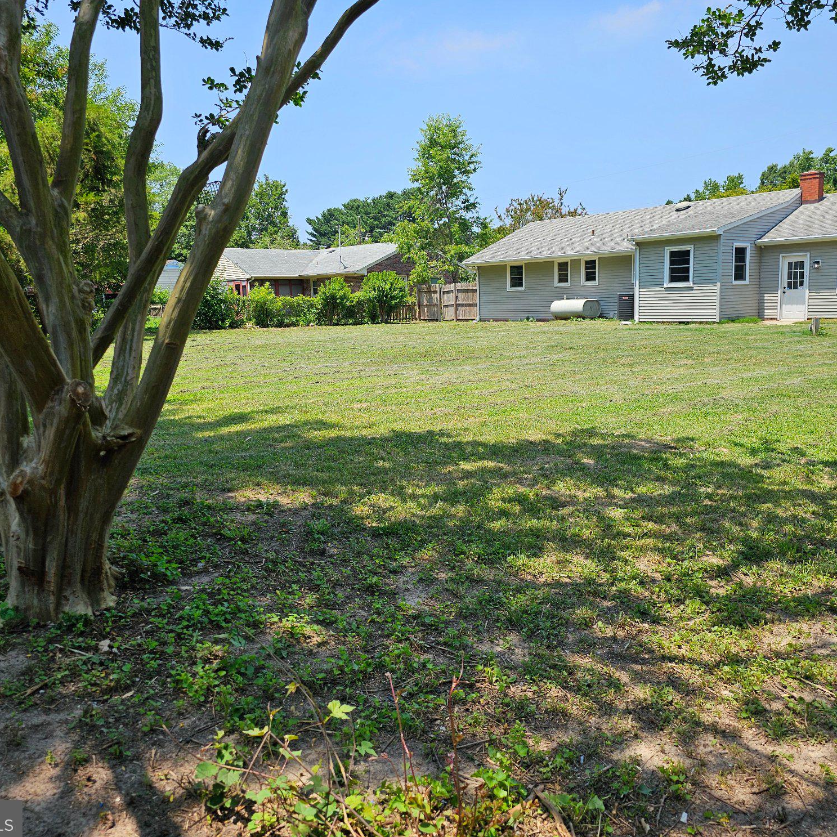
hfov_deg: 57.2
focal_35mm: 28
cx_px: 458
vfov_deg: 57.3
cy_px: 414
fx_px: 766
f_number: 1.7
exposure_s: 1/531
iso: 10
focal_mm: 6.3
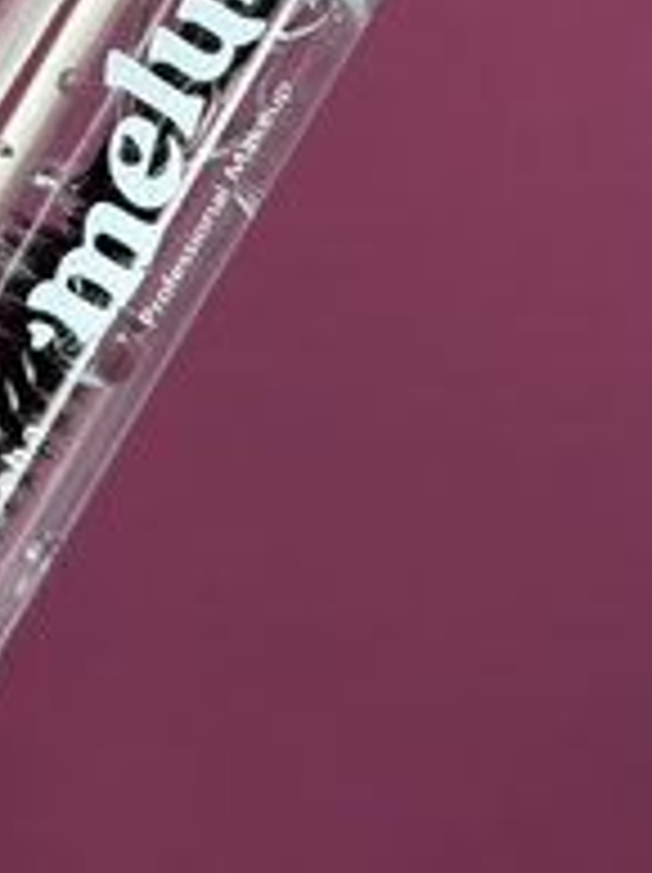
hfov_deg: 11.1
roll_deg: -3.9
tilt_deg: -10.8
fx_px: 3322
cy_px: -286
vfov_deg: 14.3
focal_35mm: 132
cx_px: -58
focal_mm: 6.76
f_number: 1.78
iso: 50
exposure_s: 1/50
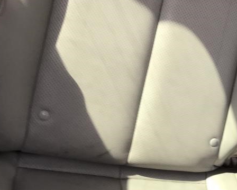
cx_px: 315
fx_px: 547
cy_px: 138
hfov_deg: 21.8
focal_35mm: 78
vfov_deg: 19.6
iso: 32
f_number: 1.8
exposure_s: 1/45
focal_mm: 3.99
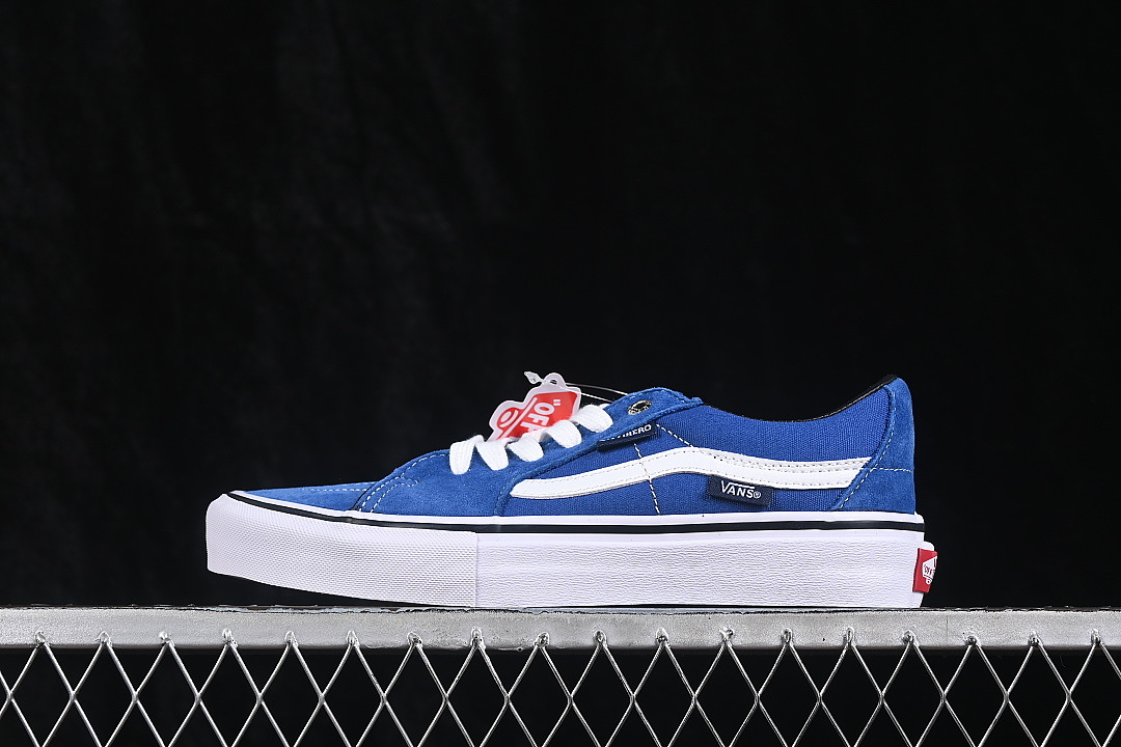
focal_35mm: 75
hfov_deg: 27.0
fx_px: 2335
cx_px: 560
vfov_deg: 18.2
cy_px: 374
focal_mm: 50
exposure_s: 1/80
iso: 160
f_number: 7.1
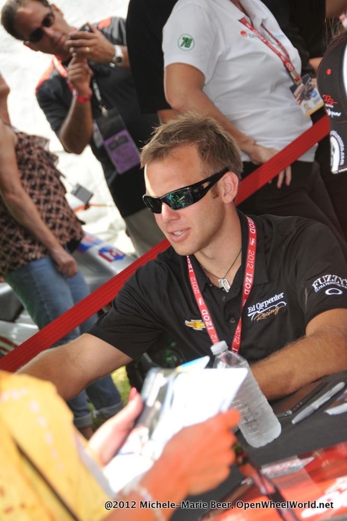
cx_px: 174
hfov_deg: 10.1
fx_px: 1955
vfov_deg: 15.2
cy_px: 260
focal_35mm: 135
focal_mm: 90
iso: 200
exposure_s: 1/250
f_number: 5.3
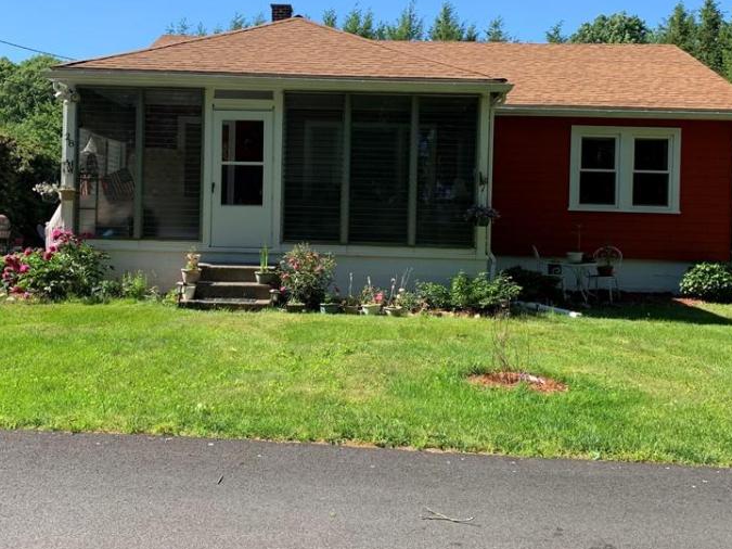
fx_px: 782
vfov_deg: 38.5
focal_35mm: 37
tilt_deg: -1.4
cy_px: 226
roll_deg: -1.1
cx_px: 346
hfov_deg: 50.1
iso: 25
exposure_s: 1/1235
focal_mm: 4.25
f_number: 1.8
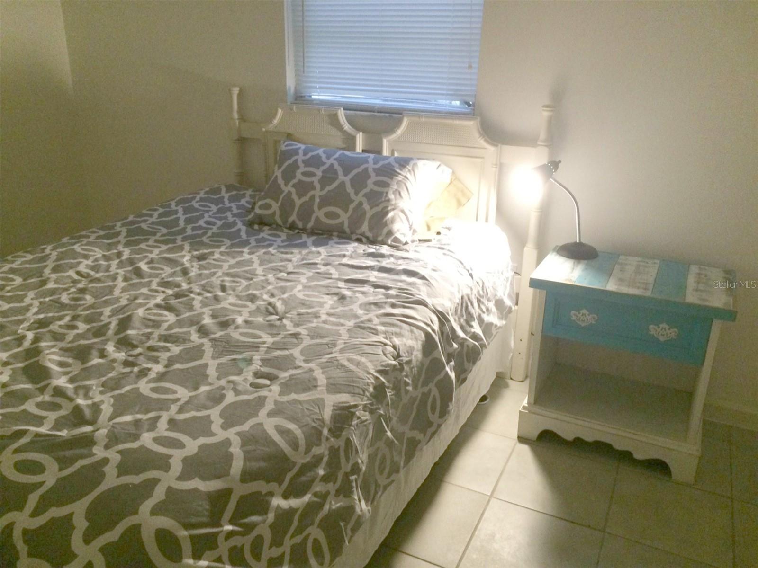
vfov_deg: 48.2
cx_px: 379
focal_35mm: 29
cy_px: 284
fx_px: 635
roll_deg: -1.5
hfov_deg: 61.7
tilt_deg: -21.8
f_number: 2.2
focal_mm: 4.15
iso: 320
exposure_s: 1/30
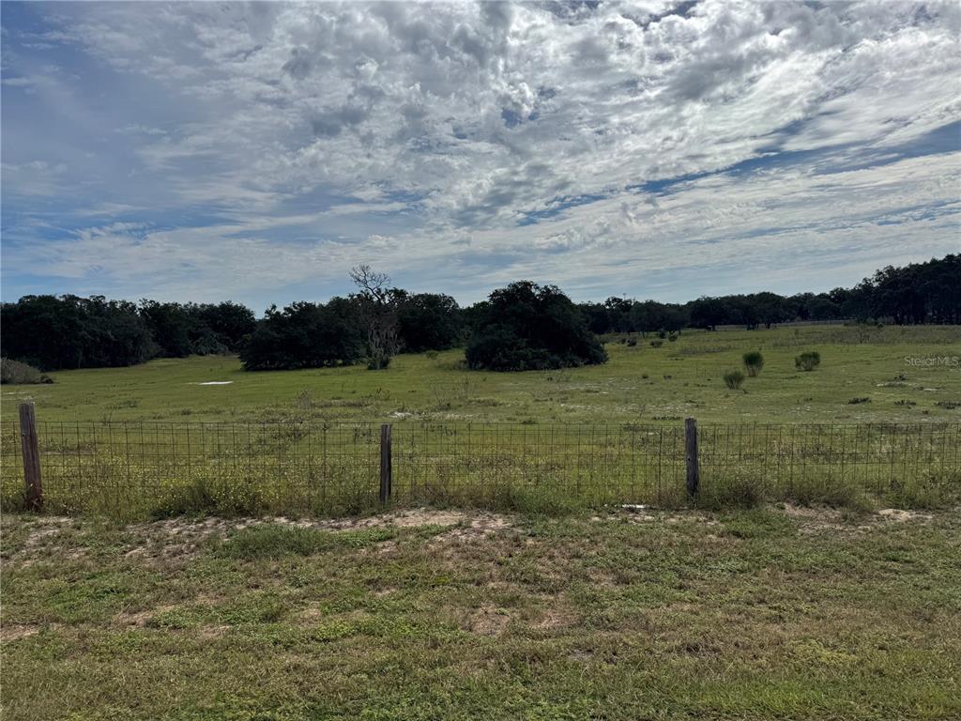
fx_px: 666
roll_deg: +2.4
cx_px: 480
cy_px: 360
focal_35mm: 24
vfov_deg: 56.8
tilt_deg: -4.0
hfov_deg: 71.6
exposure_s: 1/12346
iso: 80
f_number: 1.78
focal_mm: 6.76
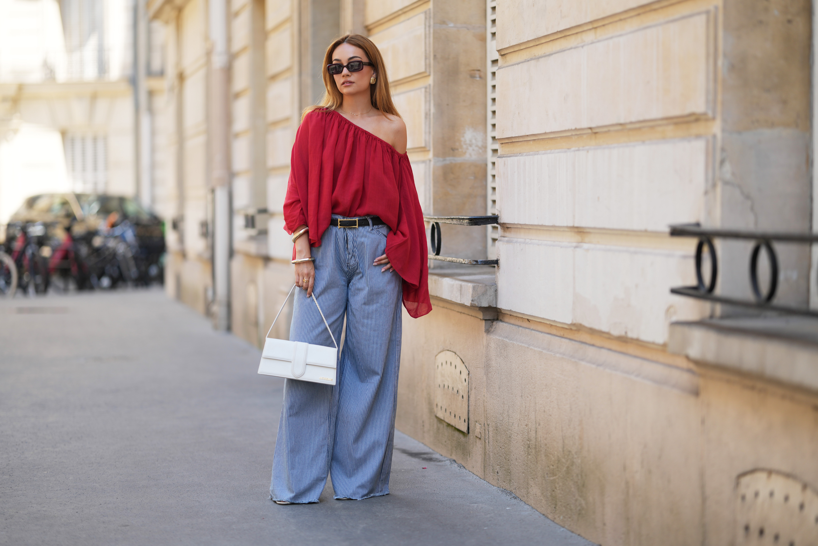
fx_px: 1931
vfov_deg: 16.1
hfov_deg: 23.9
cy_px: 273
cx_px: 409
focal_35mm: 85
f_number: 1.4
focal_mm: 85
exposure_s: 1/1250
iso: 100
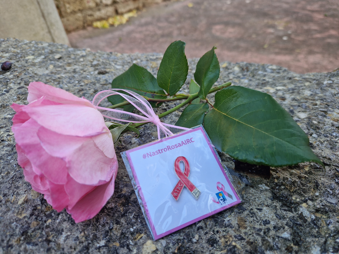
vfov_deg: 58.9
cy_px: 127
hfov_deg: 73.9
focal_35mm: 23
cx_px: 170
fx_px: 225
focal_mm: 5.4
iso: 50
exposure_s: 1/463
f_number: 1.8
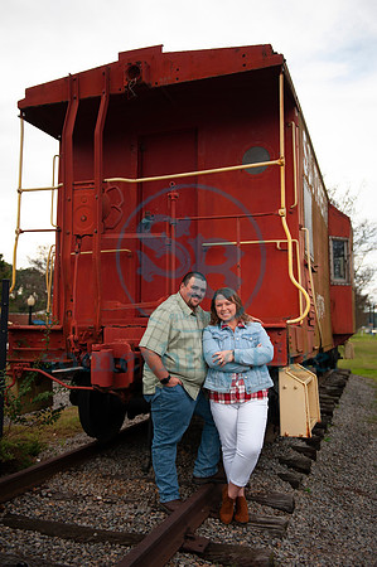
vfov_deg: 58.8
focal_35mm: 32
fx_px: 504
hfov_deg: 41.0
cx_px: 188
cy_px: 284
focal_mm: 32
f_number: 2.8
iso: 200
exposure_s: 1/1250
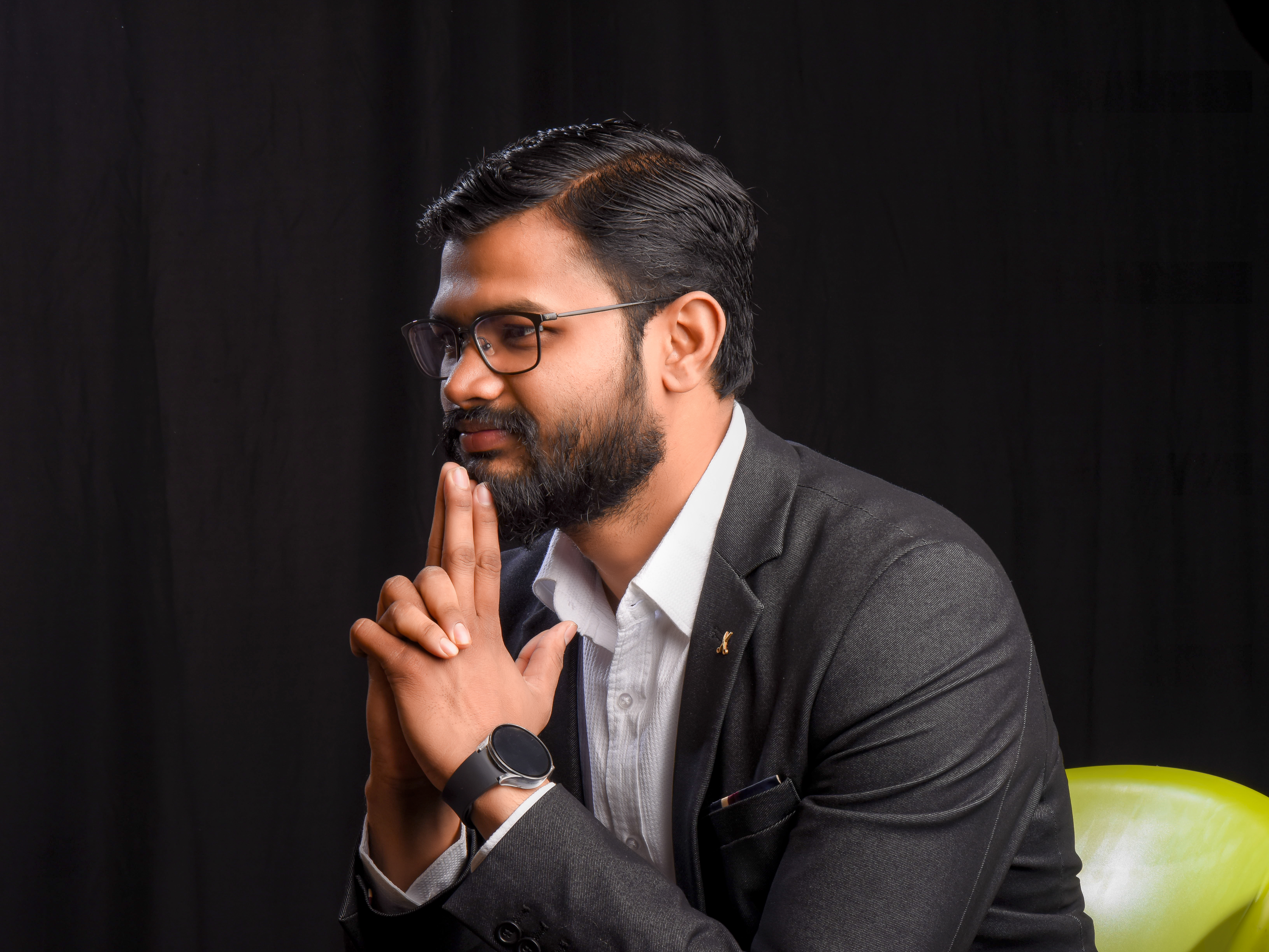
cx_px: 579
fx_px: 4179
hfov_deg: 17.3
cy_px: 474
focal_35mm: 114
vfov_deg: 13.0
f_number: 16
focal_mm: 105
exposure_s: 1/125
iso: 400
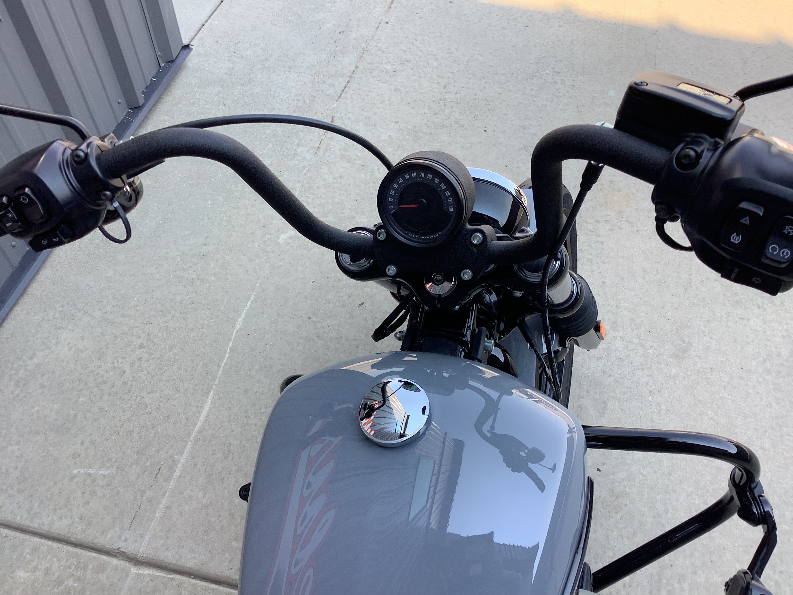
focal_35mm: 31
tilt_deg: -53.8
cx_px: 396
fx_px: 710
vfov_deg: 45.4
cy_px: 298
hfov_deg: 58.4
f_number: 2.4
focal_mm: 3.3
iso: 25
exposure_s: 1/234
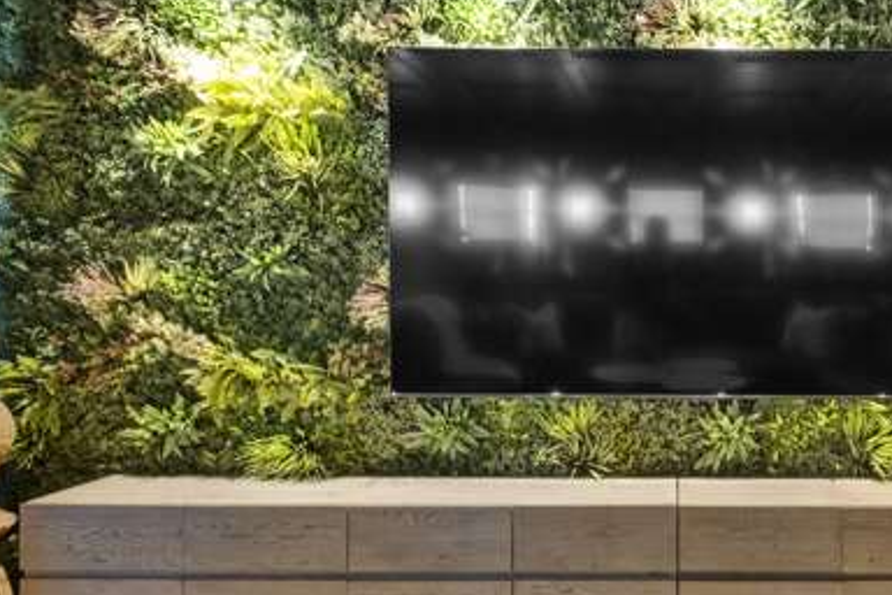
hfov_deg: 58.4
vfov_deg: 43.4
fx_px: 743
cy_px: 246
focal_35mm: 30
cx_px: 681
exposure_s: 1/2
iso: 1250
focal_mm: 10
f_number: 5
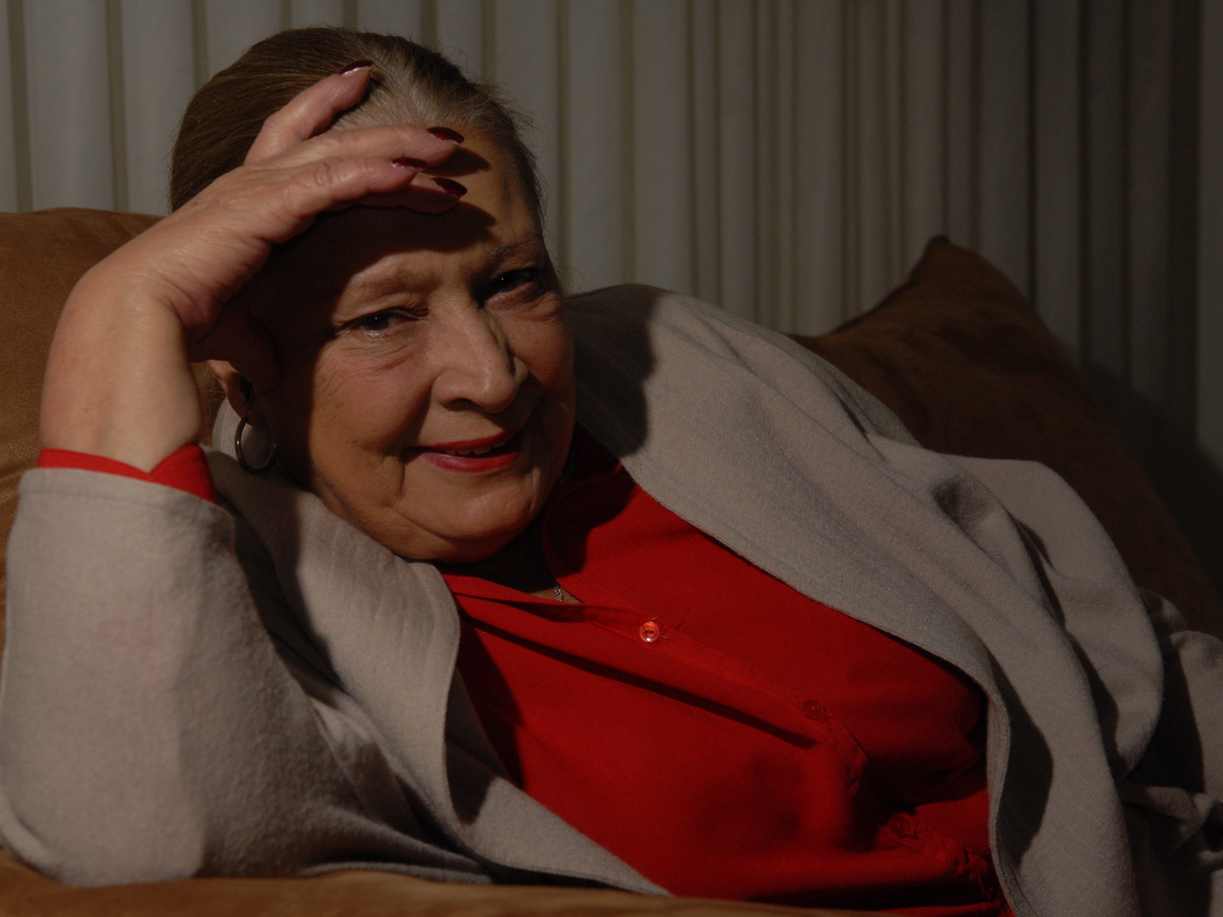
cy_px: 459
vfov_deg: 23.6
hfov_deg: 31.2
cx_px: 602
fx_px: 2190
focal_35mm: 62
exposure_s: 1/100
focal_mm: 38
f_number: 5.6
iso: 320
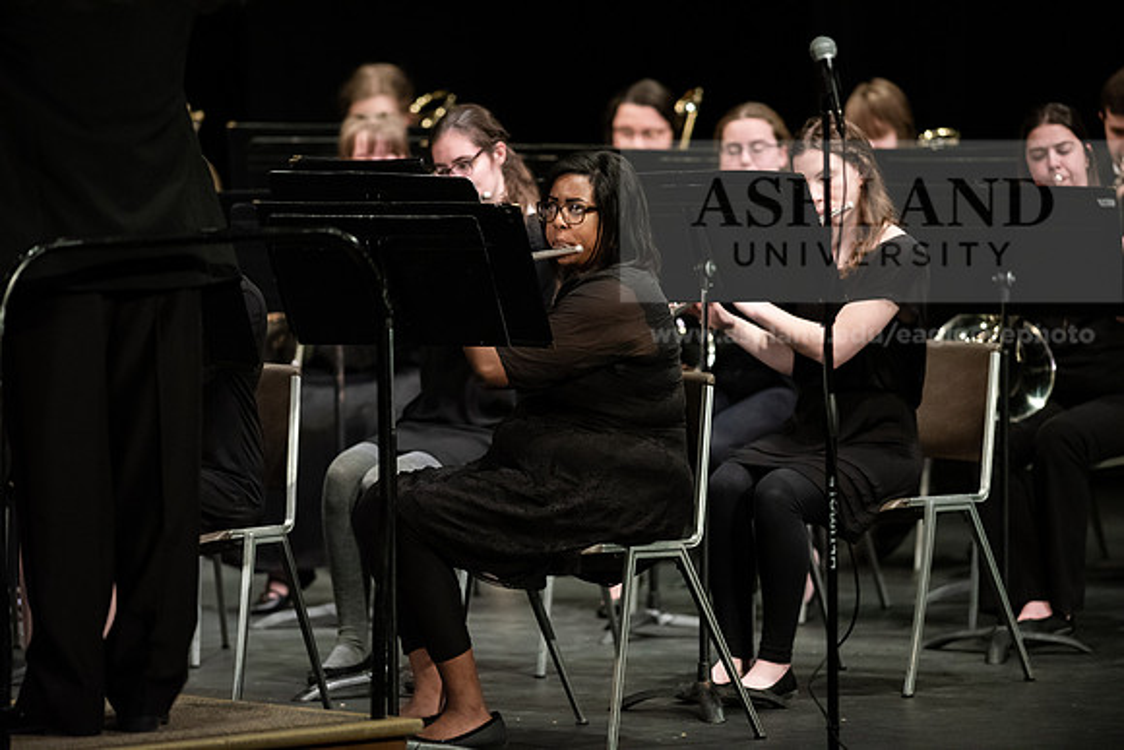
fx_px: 9368
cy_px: 375
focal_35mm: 300
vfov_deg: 4.6
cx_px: 562
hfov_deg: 6.9
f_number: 2.8
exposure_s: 1/250
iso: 4000
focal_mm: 300
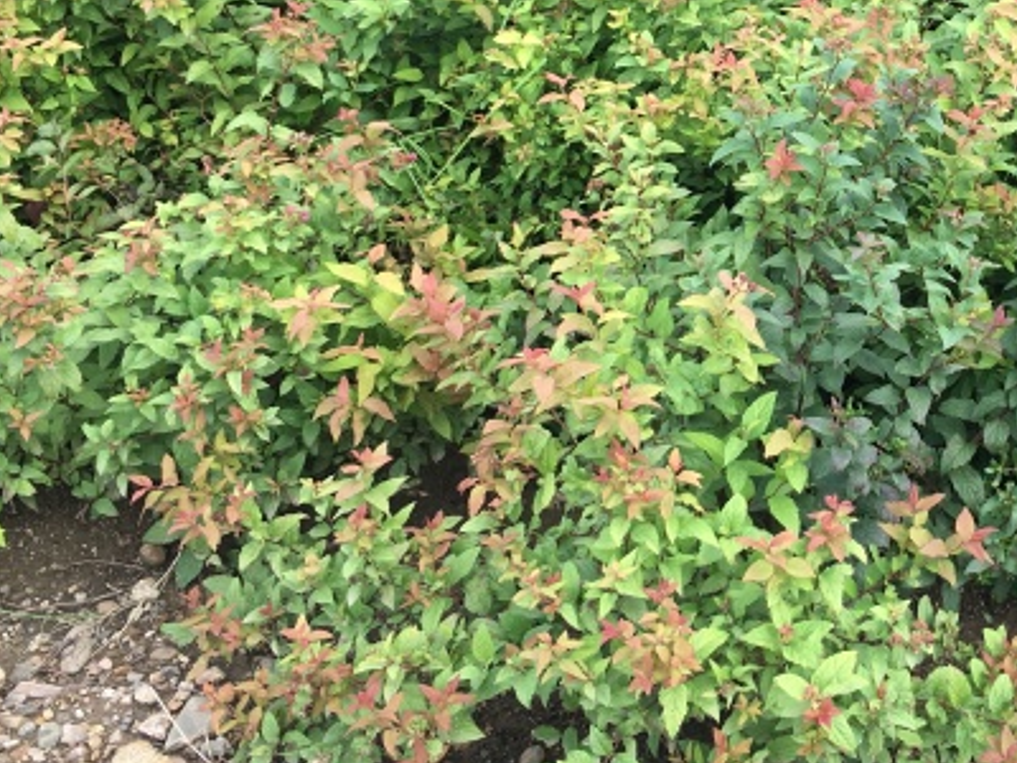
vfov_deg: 24.8
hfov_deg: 31.8
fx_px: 1704
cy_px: 160
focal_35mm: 58
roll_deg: -1.3
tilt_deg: -34.8
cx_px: 892
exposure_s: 1/411
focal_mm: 4.15
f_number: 2.2
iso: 25
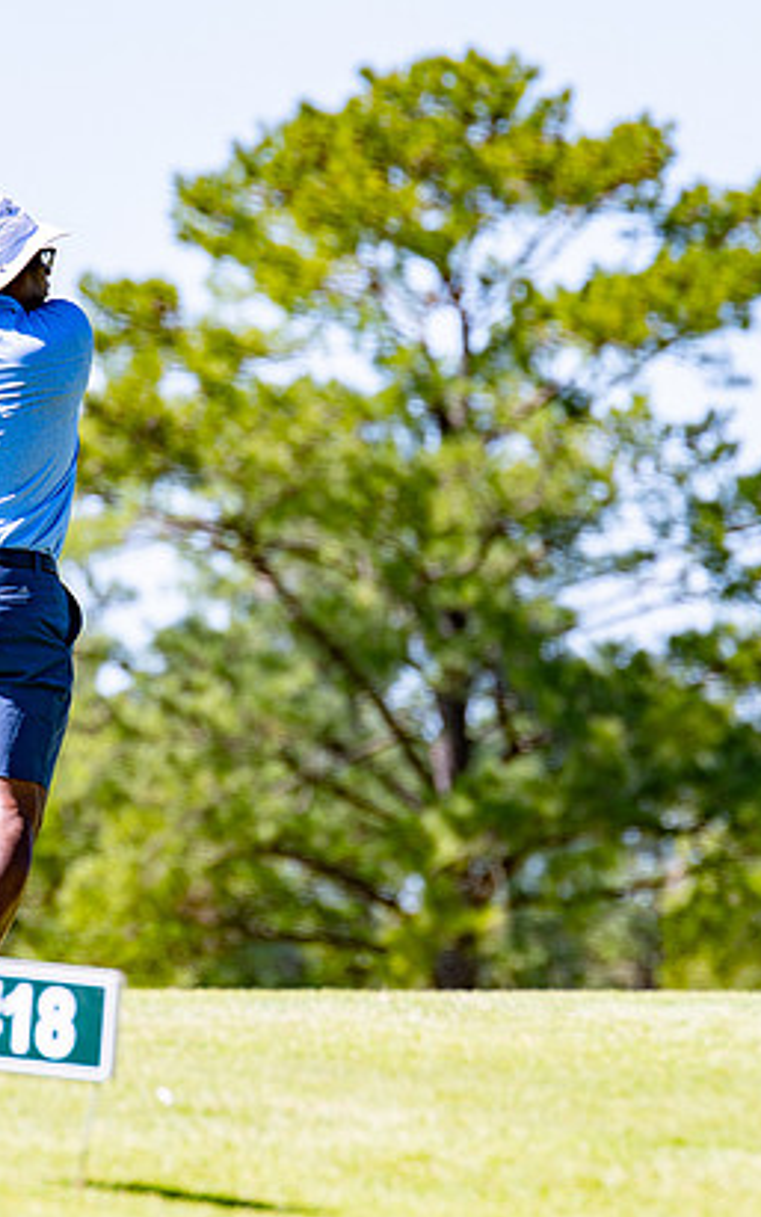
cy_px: 552
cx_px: 257
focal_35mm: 383
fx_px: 12705
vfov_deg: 5.5
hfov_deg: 3.4
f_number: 4
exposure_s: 1/400
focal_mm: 200
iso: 100
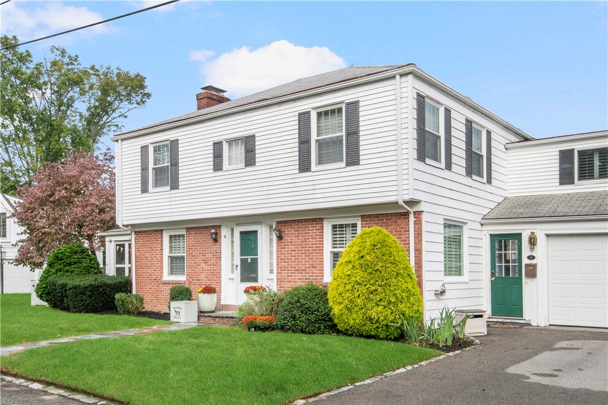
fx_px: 557
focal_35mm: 33
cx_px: 304
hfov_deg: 57.2
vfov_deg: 40.0
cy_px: 202
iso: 400
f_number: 14
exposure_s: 1/160
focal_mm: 22
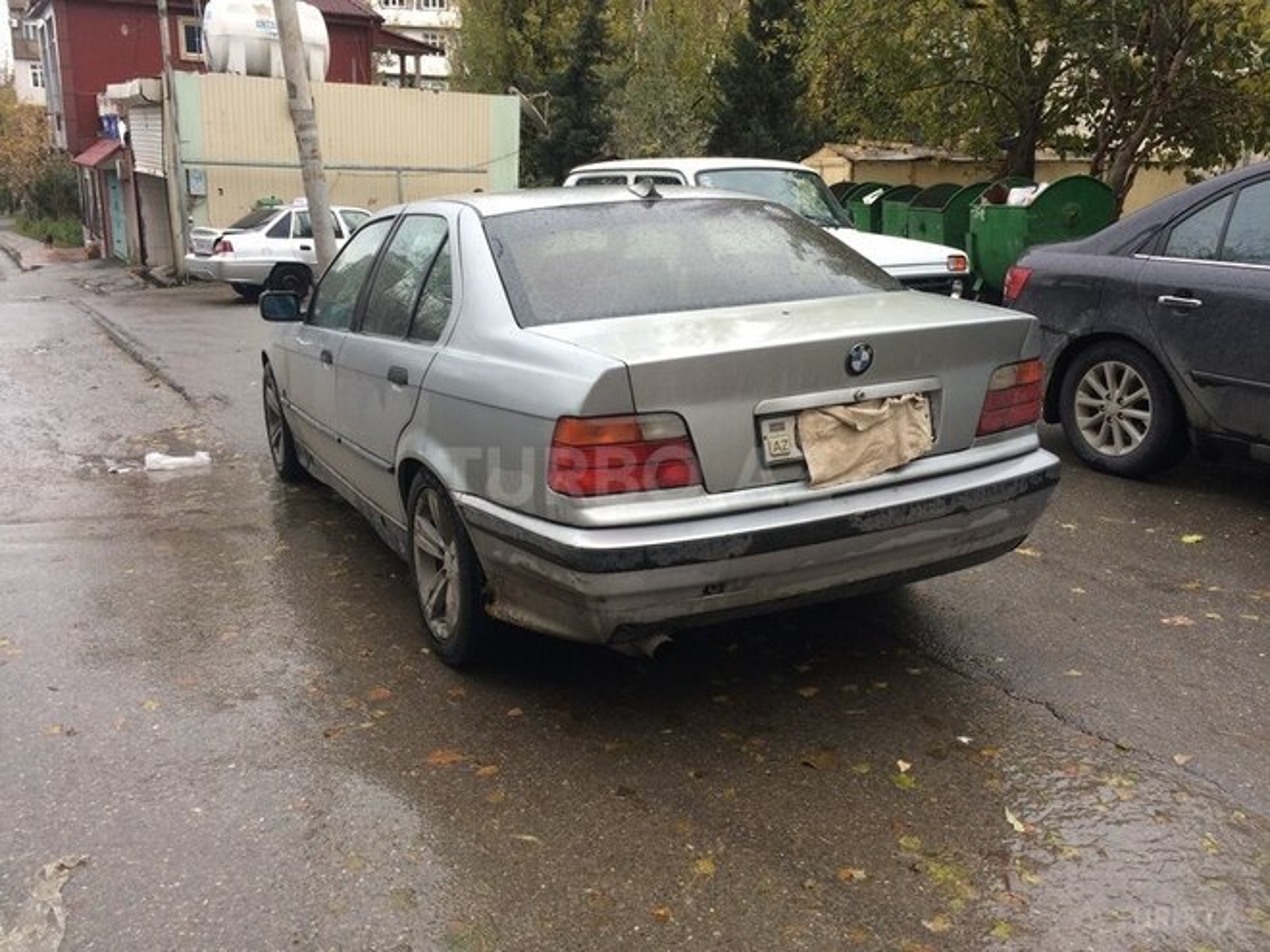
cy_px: 476
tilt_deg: -15.9
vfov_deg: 48.2
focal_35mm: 29
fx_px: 1064
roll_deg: -2.7
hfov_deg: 61.7
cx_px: 635
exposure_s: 1/100
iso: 40
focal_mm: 4.15
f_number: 2.2
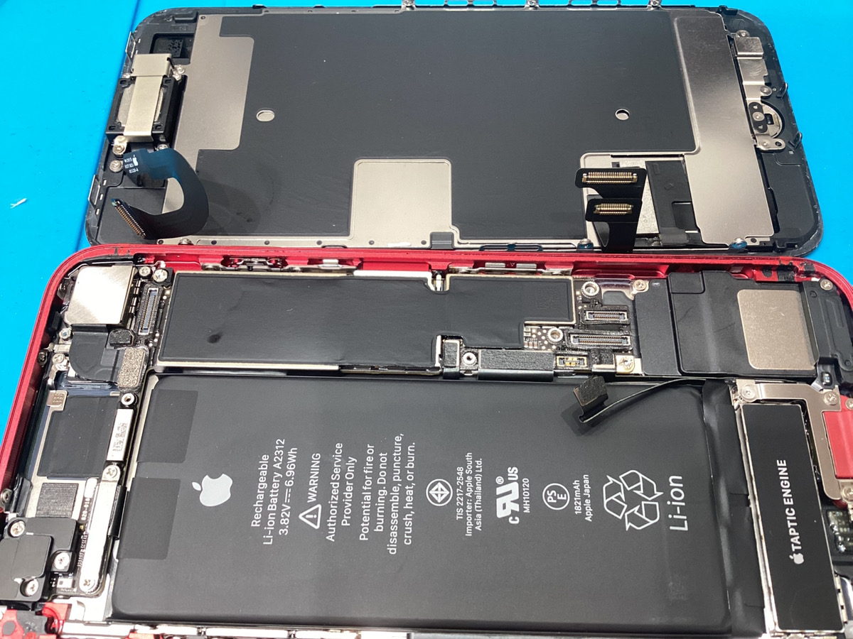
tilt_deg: -62.9
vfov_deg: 45.4
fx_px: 764
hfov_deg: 58.4
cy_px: 320
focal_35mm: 31
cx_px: 426
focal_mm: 3.3
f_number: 2.4
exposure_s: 1/50
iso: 125
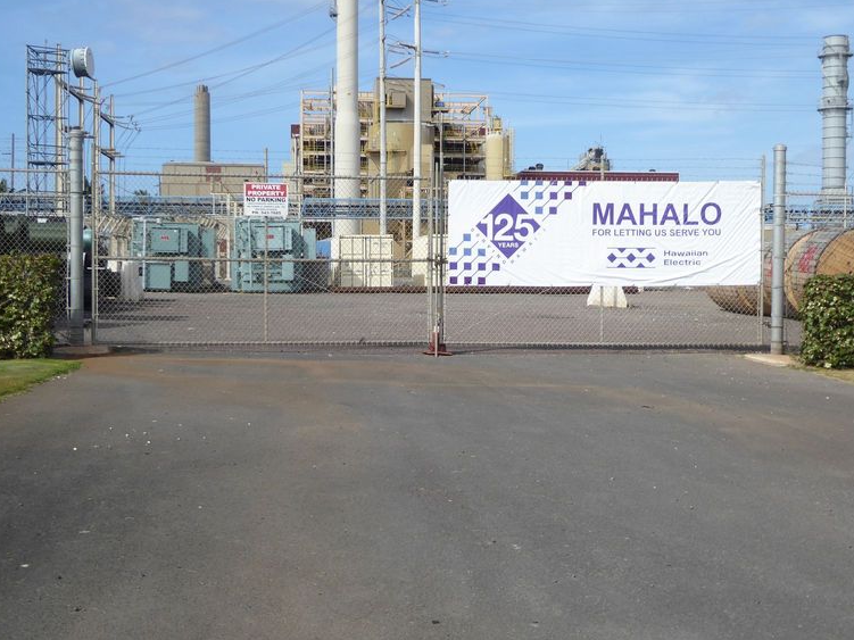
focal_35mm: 49
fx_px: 1209
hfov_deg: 38.9
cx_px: 407
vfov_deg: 29.7
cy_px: 309
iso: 80
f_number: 3.9
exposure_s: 1/800
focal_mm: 7.8
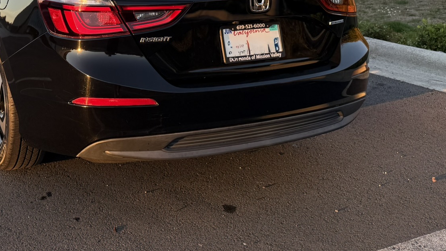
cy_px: -14
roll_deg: -0.6
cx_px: 98
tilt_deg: -5.7
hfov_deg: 41.3
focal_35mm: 48
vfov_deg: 23.6
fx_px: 568
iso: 80
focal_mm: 6.76
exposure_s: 1/654
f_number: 1.78
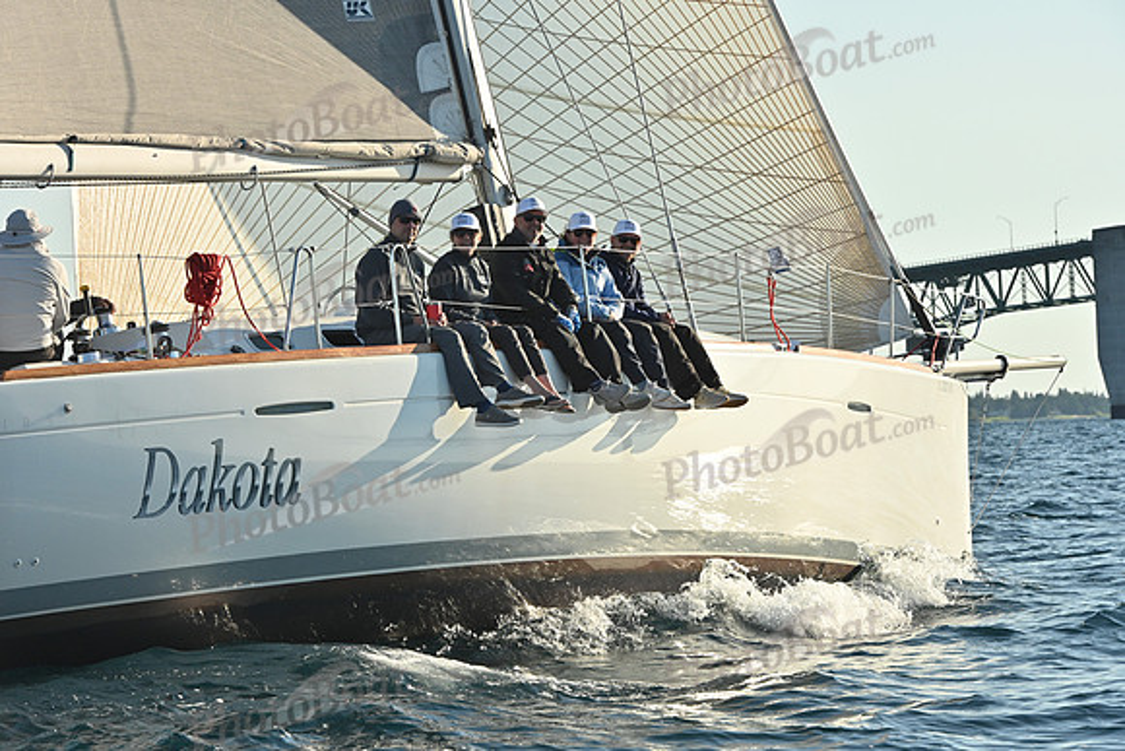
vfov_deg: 8.9
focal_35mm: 155
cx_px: 562
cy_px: 376
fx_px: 4845
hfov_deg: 13.2
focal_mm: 155
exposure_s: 1/1000
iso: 800
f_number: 11
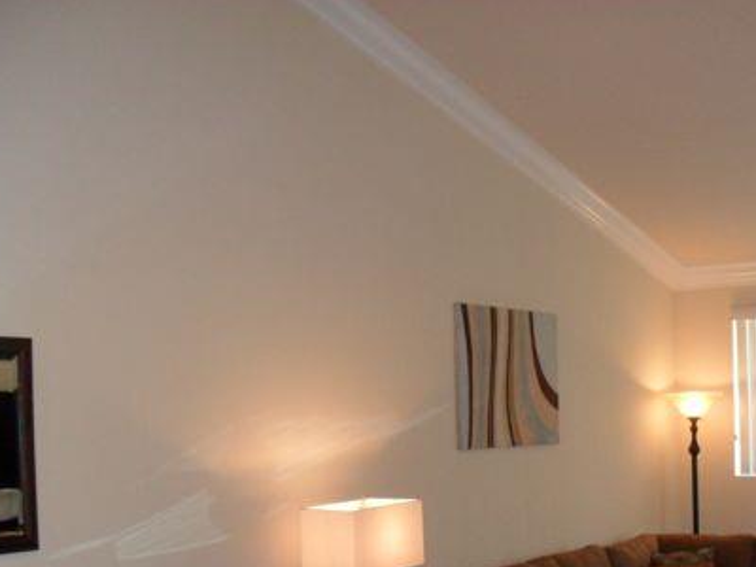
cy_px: 450
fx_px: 1223
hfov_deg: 33.8
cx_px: 544
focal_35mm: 56
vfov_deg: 25.7
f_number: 3
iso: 200
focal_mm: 6.3
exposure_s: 1/45
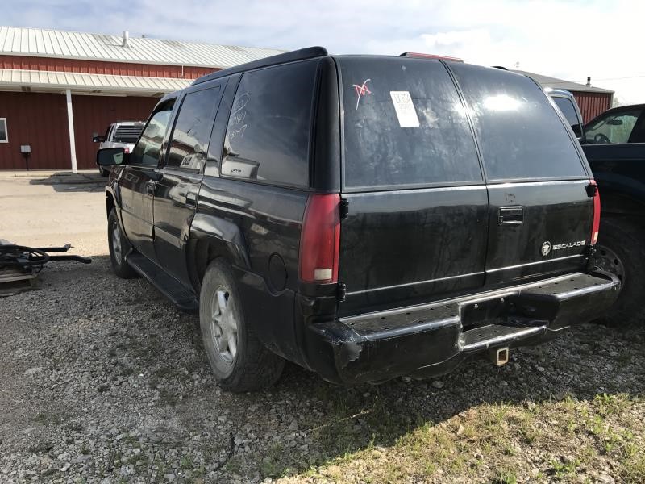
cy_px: 242
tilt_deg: -9.1
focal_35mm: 28
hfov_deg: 63.4
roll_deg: +0.7
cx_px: 322
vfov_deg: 49.7
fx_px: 522
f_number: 1.8
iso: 20
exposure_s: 1/1681
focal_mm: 3.99
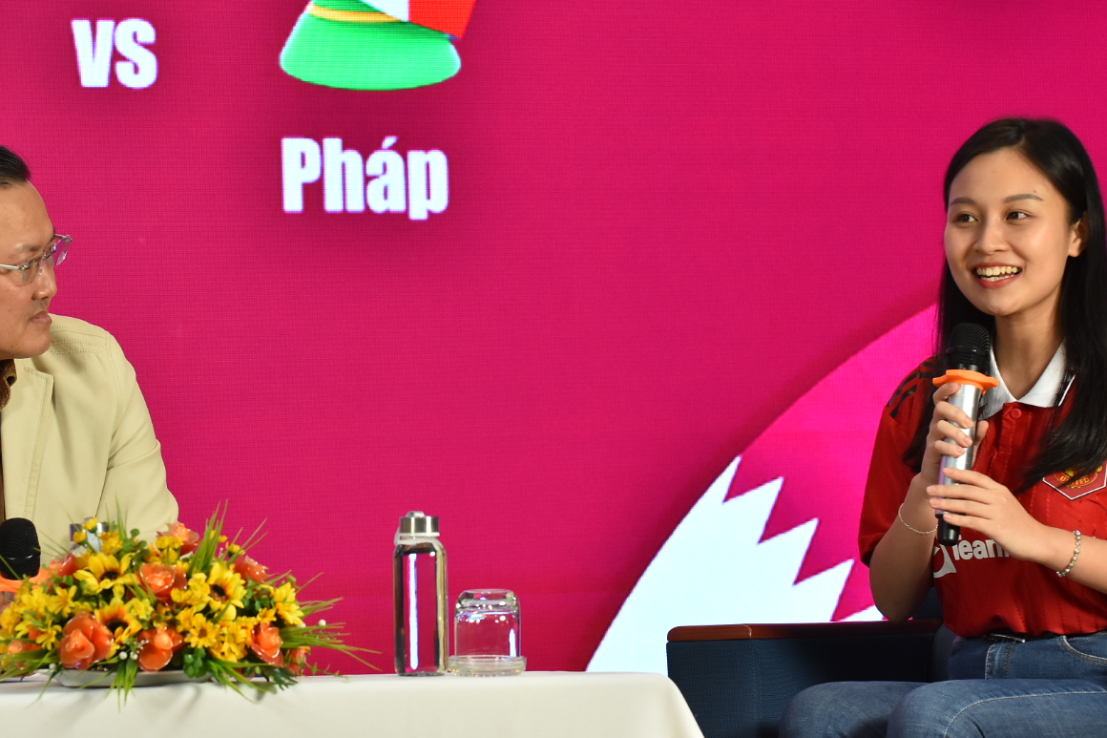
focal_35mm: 243
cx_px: 423
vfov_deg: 5.7
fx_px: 7471
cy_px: 259
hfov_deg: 8.5
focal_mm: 116
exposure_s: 1/125
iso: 800
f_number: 5.6
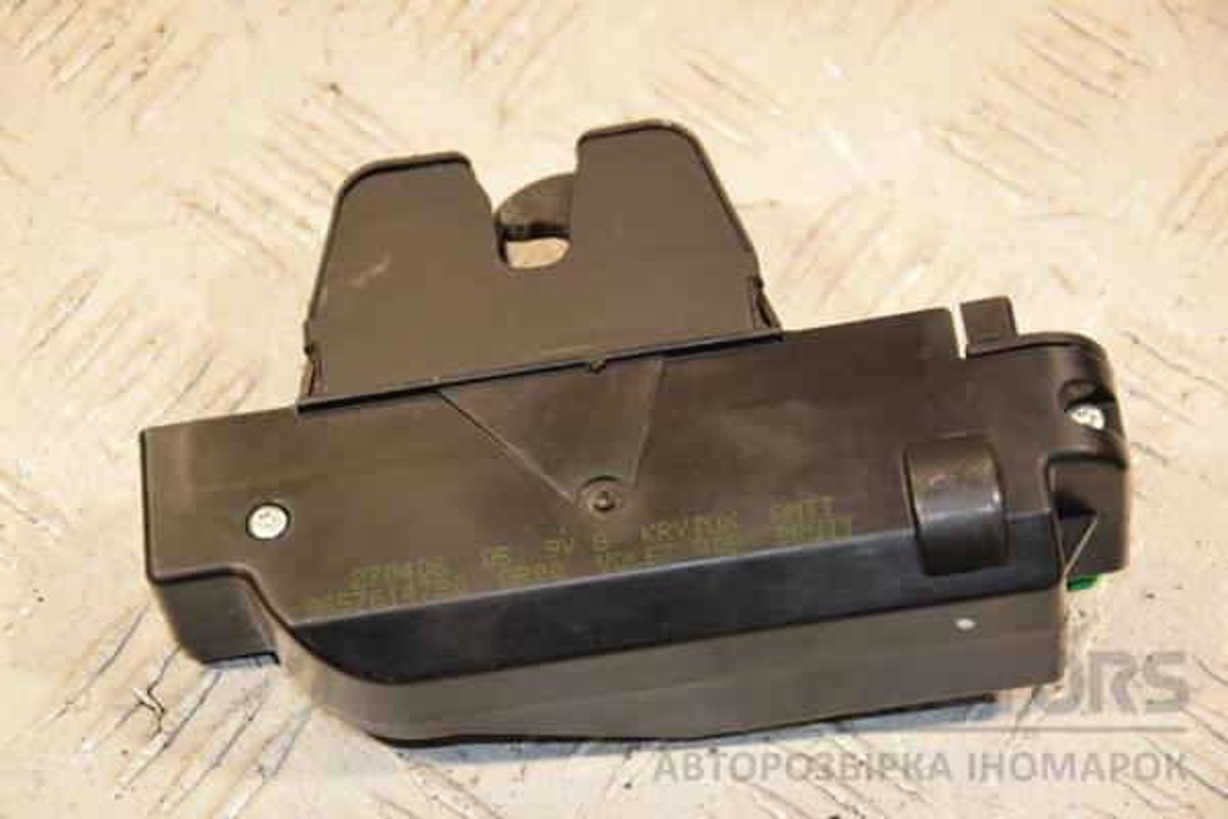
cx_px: 614
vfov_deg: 11.4
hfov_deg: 17.1
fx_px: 4093
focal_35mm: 120
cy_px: 410
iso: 800
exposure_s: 1/200
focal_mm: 80
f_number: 5.6
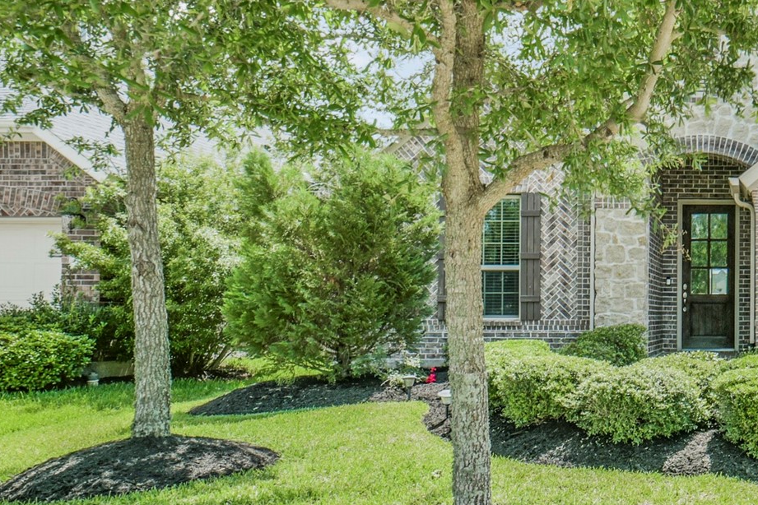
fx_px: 695
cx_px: 753
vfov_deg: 39.6
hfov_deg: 47.7
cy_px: 331
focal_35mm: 33
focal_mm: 14
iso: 500
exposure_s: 1/500
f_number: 11
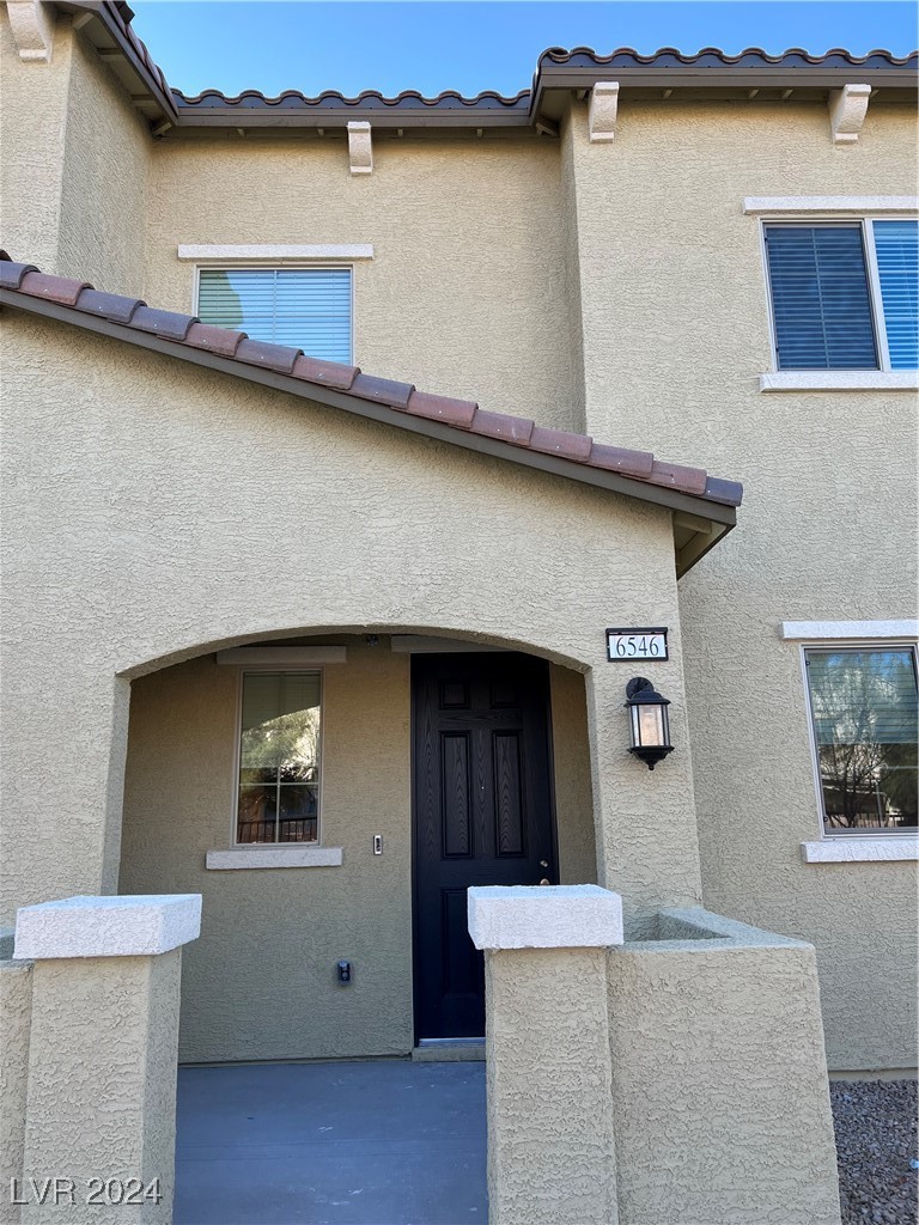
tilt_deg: +14.3
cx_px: 460
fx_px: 920
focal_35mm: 26
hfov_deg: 53.1
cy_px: 612
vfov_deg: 67.3
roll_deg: +0.3
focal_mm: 5.7
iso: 50
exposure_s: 1/650
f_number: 1.5
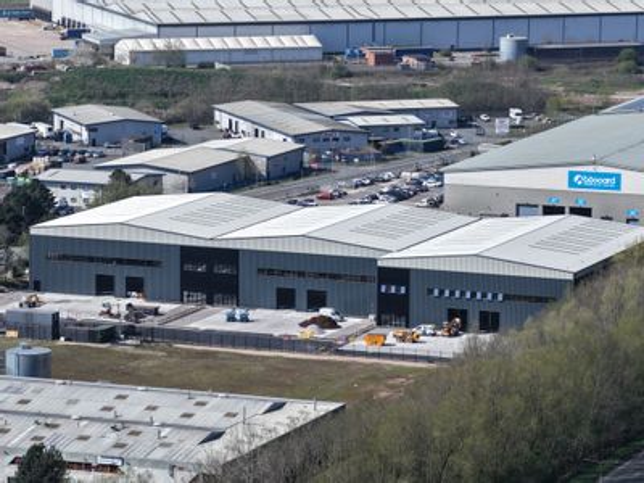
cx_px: 322
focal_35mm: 168
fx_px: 3125
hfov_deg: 11.8
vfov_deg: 8.8
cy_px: 242
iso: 160
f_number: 2.8
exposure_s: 1/1600
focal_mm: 40
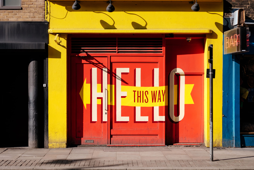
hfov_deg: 37.5
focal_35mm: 53
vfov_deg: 25.5
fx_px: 374
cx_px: 127
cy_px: 85
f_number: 4
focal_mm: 35
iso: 400
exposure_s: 1/3000
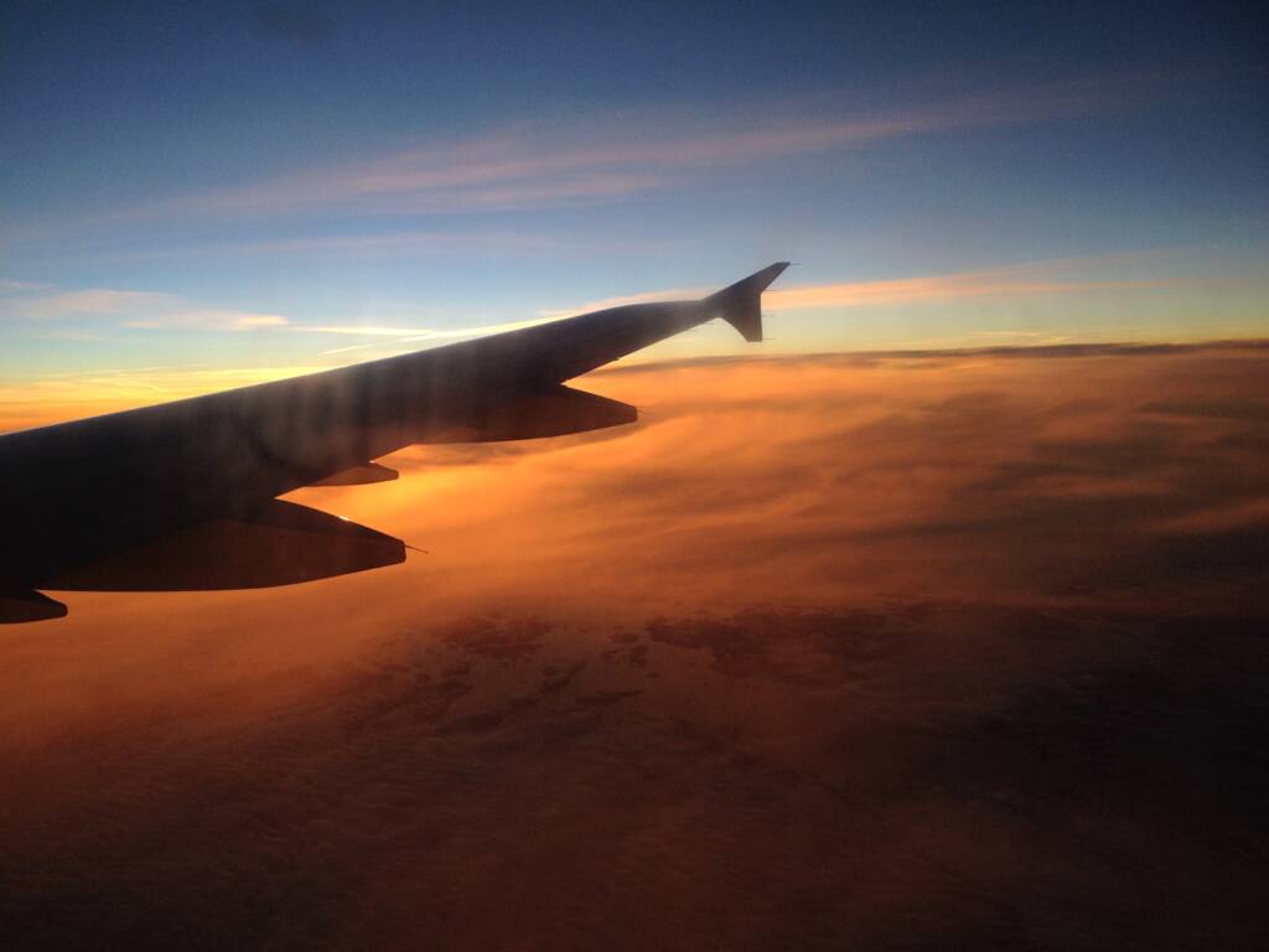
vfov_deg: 40.7
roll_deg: +2.1
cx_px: 634
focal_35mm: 35
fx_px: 1283
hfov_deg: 52.6
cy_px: 476
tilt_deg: -6.9
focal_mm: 4.28
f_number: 2.4
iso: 50
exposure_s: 1/657
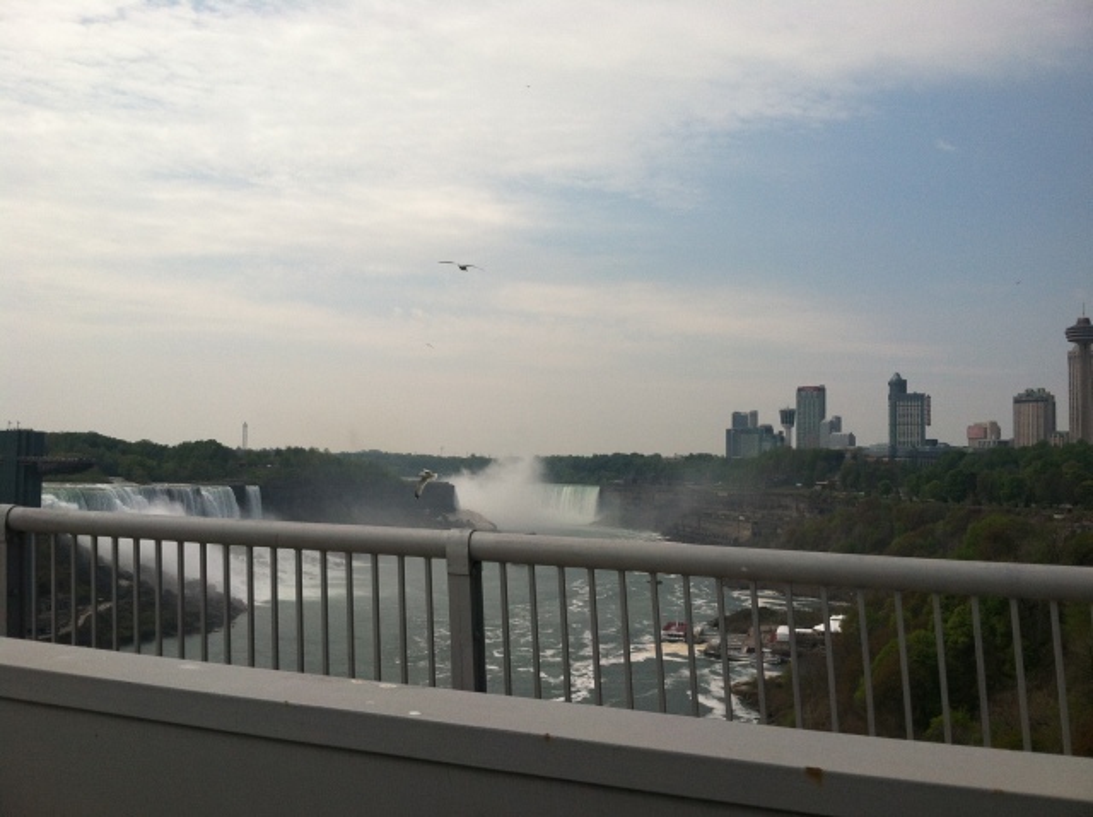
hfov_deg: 52.7
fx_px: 1103
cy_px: 408
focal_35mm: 35
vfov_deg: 40.6
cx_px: 546
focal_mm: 3.85
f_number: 2.8
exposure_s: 1/2727
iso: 80
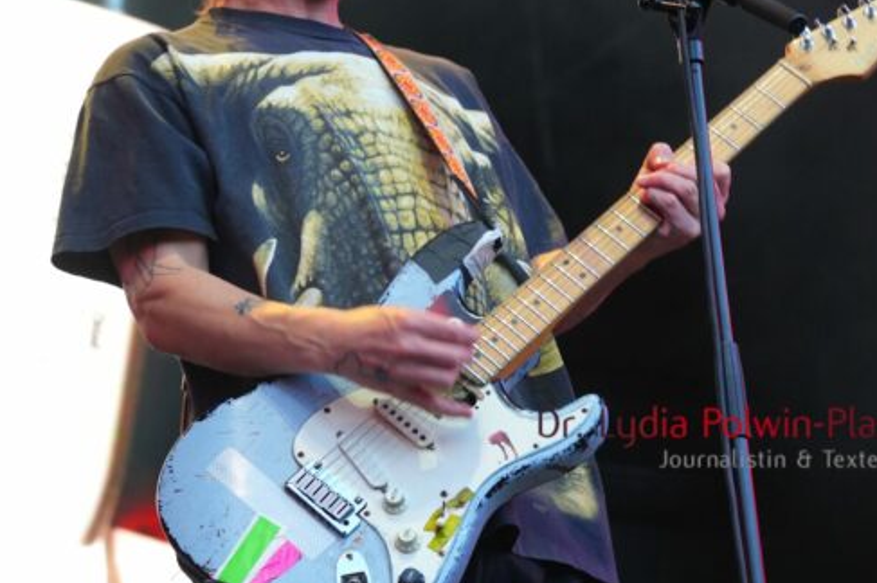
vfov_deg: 8.5
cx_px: 396
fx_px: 3919
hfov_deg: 12.8
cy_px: 180
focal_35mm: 161
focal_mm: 68
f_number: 5
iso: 640
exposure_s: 1/160
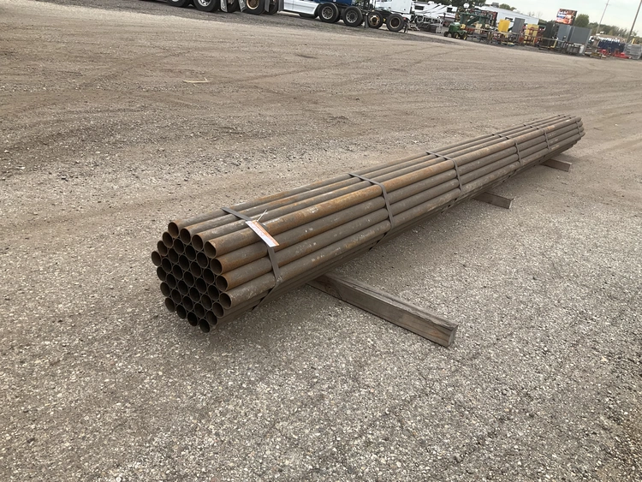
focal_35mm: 29
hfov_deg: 61.6
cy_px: 241
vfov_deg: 48.3
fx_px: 538
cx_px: 321
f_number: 1.8
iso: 25
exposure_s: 1/650
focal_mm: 3
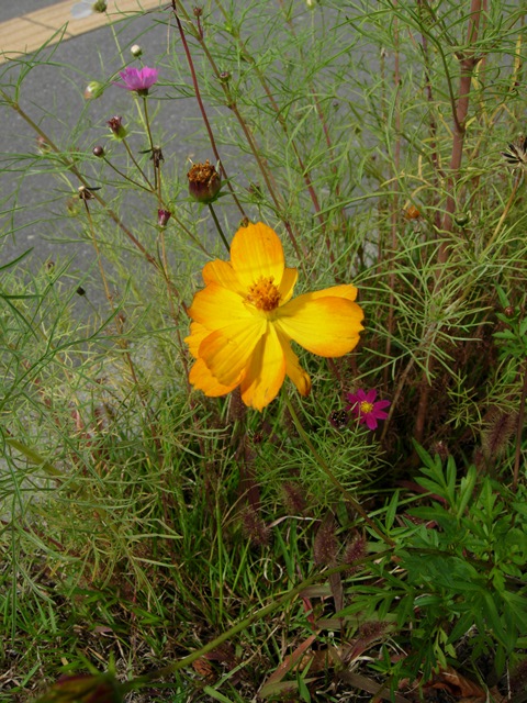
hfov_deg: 39.7
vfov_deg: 51.4
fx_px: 731
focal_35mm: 36
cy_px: 352
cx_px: 264
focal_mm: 7.5
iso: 50
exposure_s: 1/197
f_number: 5.4
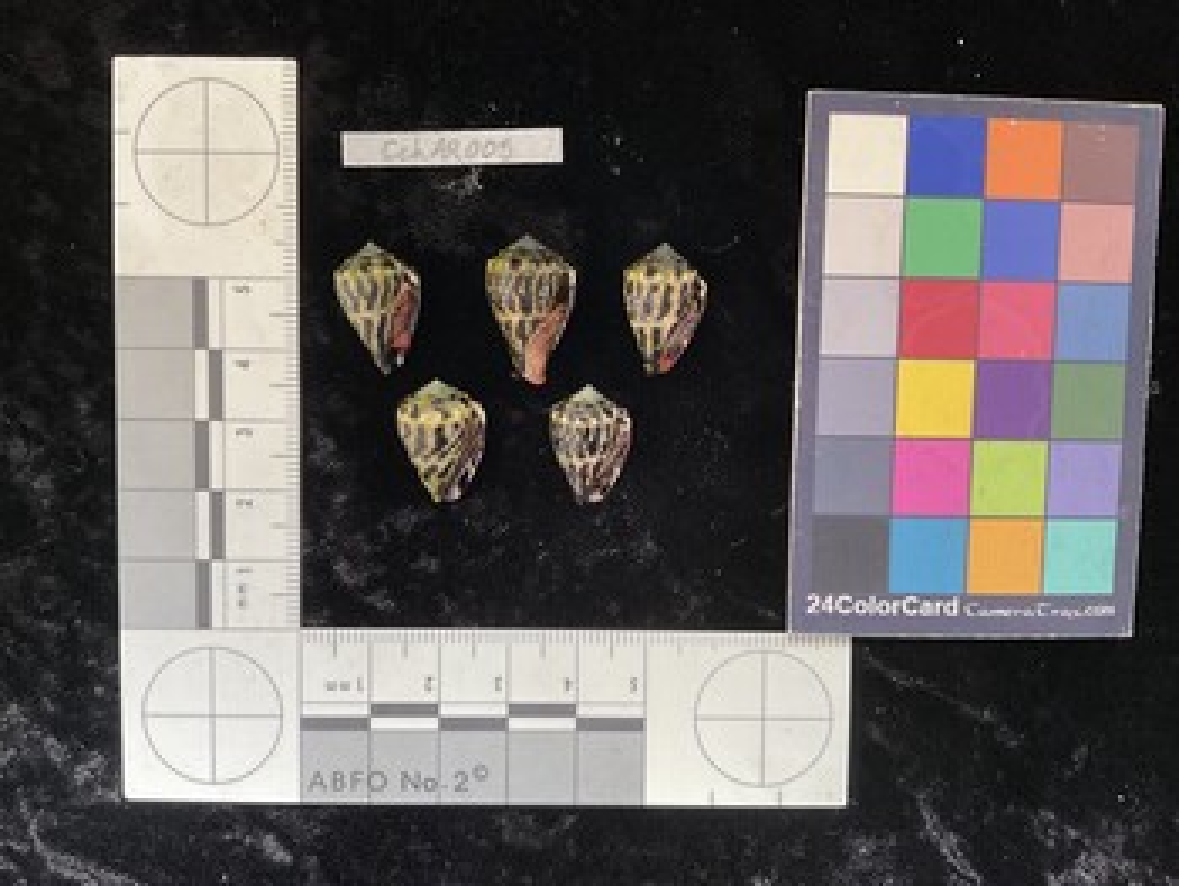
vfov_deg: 48.3
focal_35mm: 29
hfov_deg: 61.6
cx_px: 590
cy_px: 443
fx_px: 988
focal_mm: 3
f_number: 1.8
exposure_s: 1/60
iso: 50
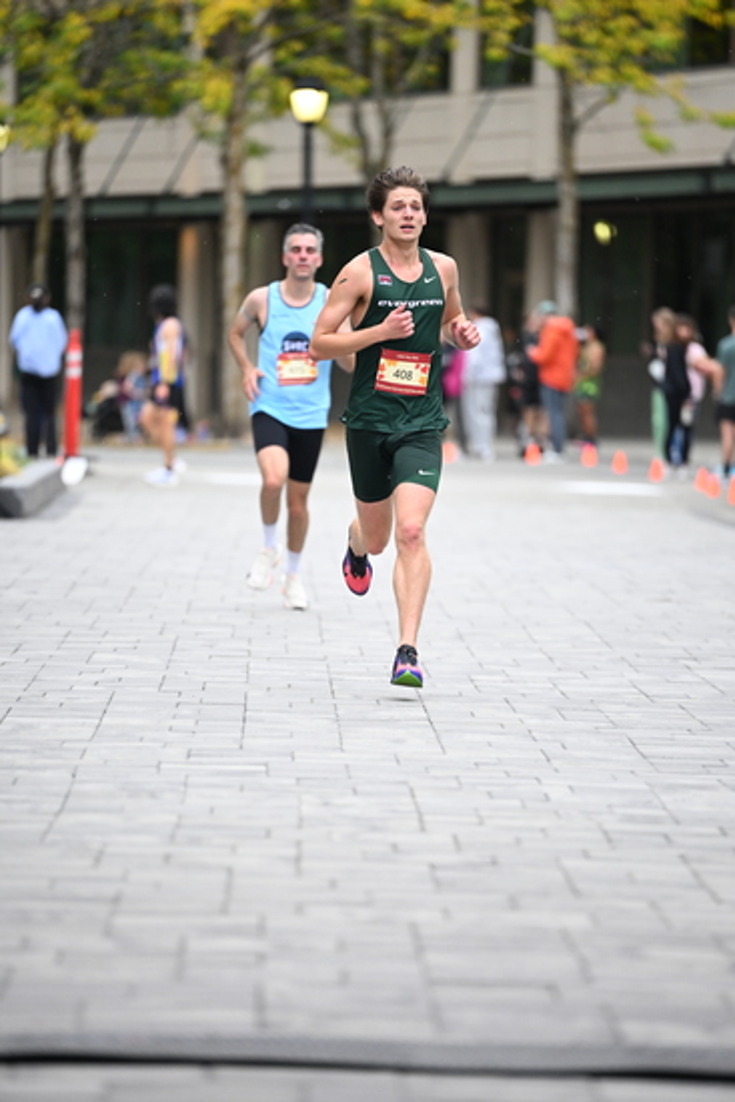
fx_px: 6121
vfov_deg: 10.3
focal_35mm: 200
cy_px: 551
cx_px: 368
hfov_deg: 6.9
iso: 1600
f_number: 2.8
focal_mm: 200
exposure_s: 1/1250
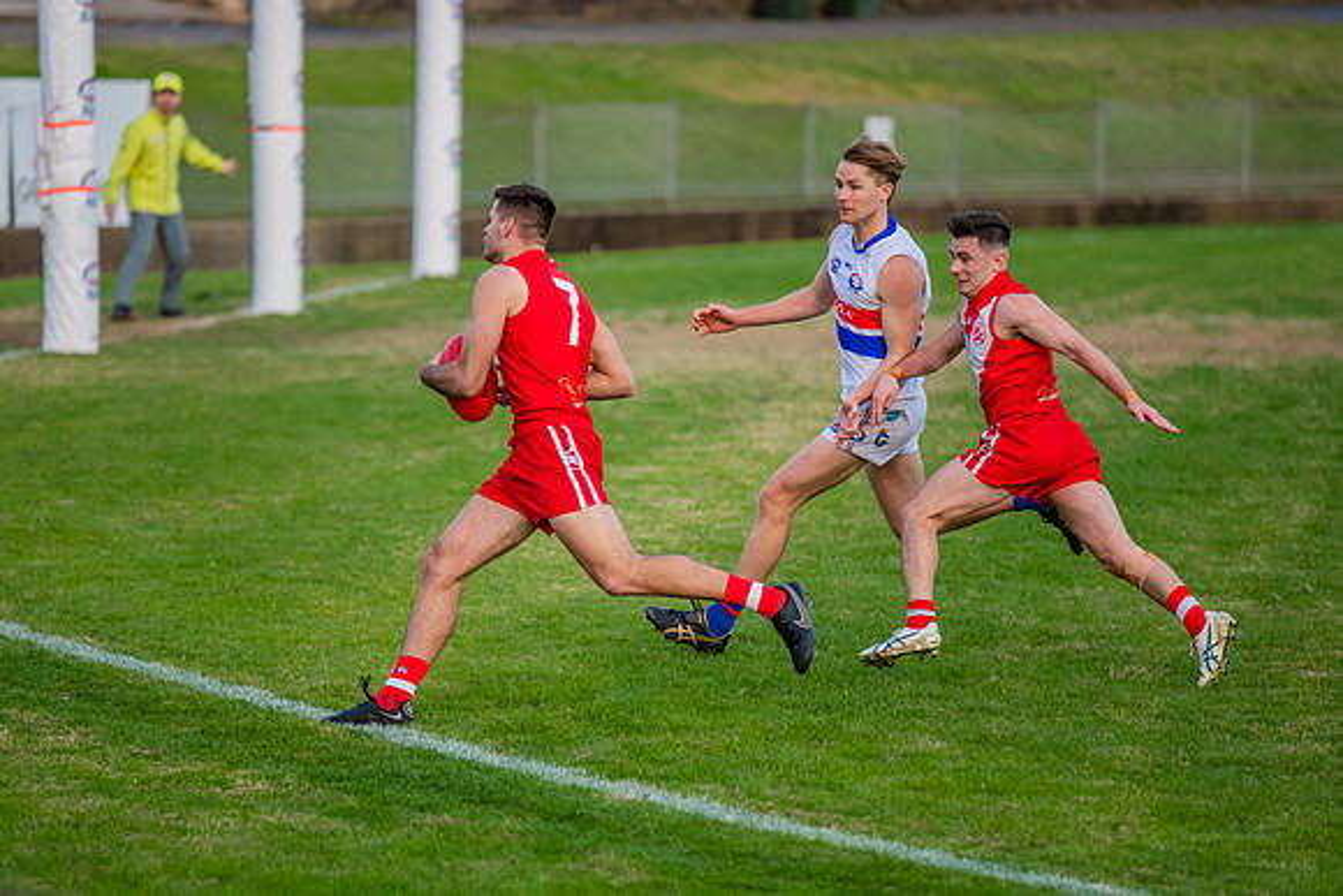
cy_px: 466
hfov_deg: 8.7
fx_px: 8792
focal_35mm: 236
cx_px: 640
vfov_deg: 5.8
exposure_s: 1/1600
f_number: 2.8
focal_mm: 200
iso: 1400
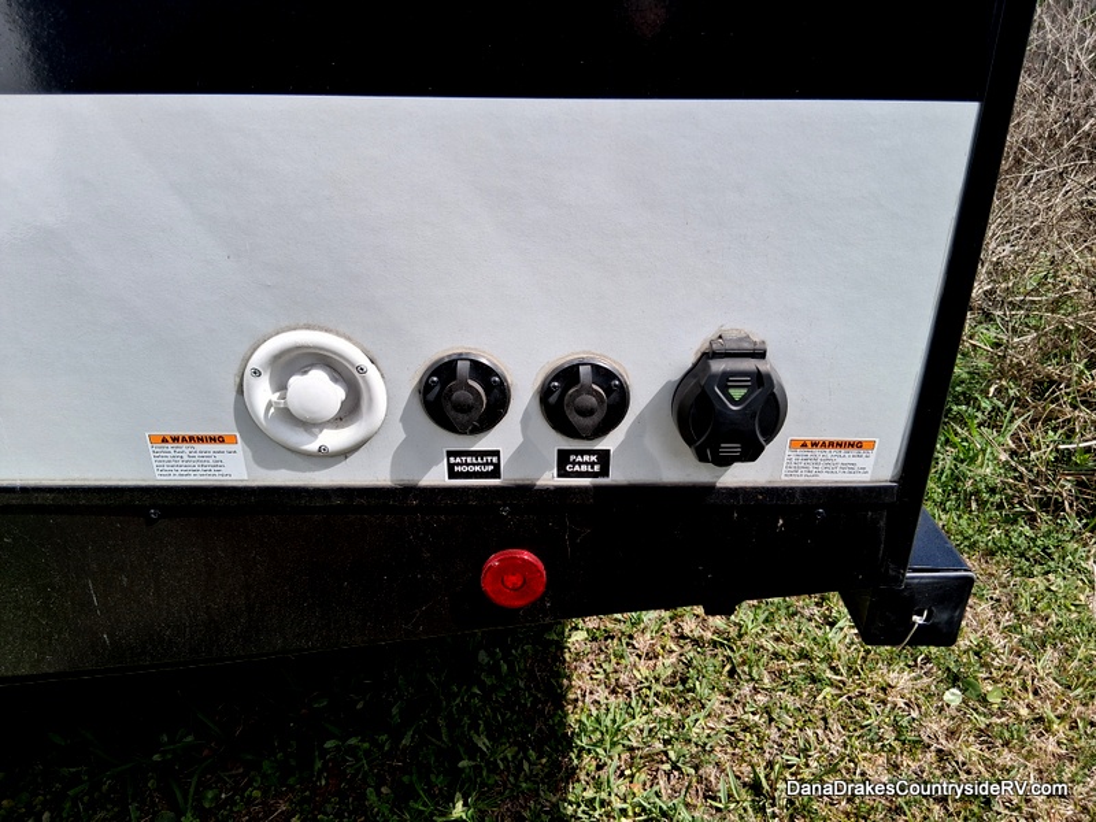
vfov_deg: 53.1
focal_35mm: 26
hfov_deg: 67.3
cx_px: 548
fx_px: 823
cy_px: 411
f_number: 1.8
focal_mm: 3.98
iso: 25
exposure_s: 1/143
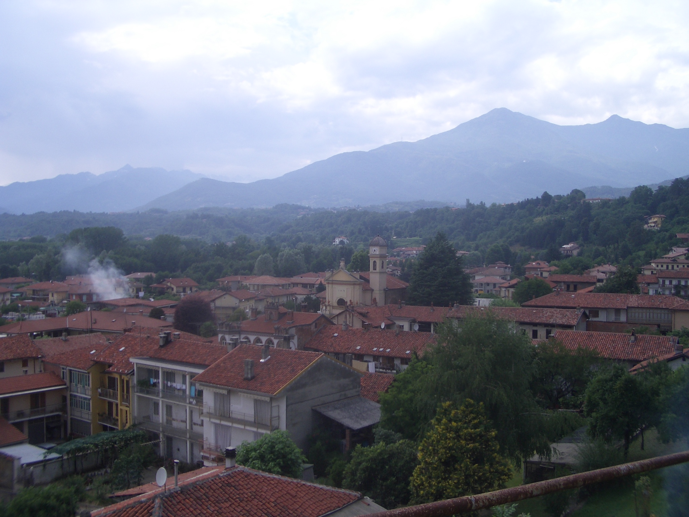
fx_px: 697
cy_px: 258
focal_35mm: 35
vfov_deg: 40.7
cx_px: 344
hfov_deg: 52.6
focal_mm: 5.8
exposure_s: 1/400
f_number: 4.3
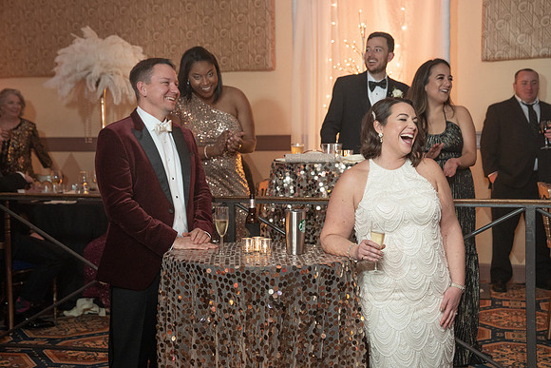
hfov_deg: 41.9
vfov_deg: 28.7
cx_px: 276
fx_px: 719
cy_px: 184
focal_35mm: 47
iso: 2000
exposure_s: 1/125
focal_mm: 47
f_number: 4
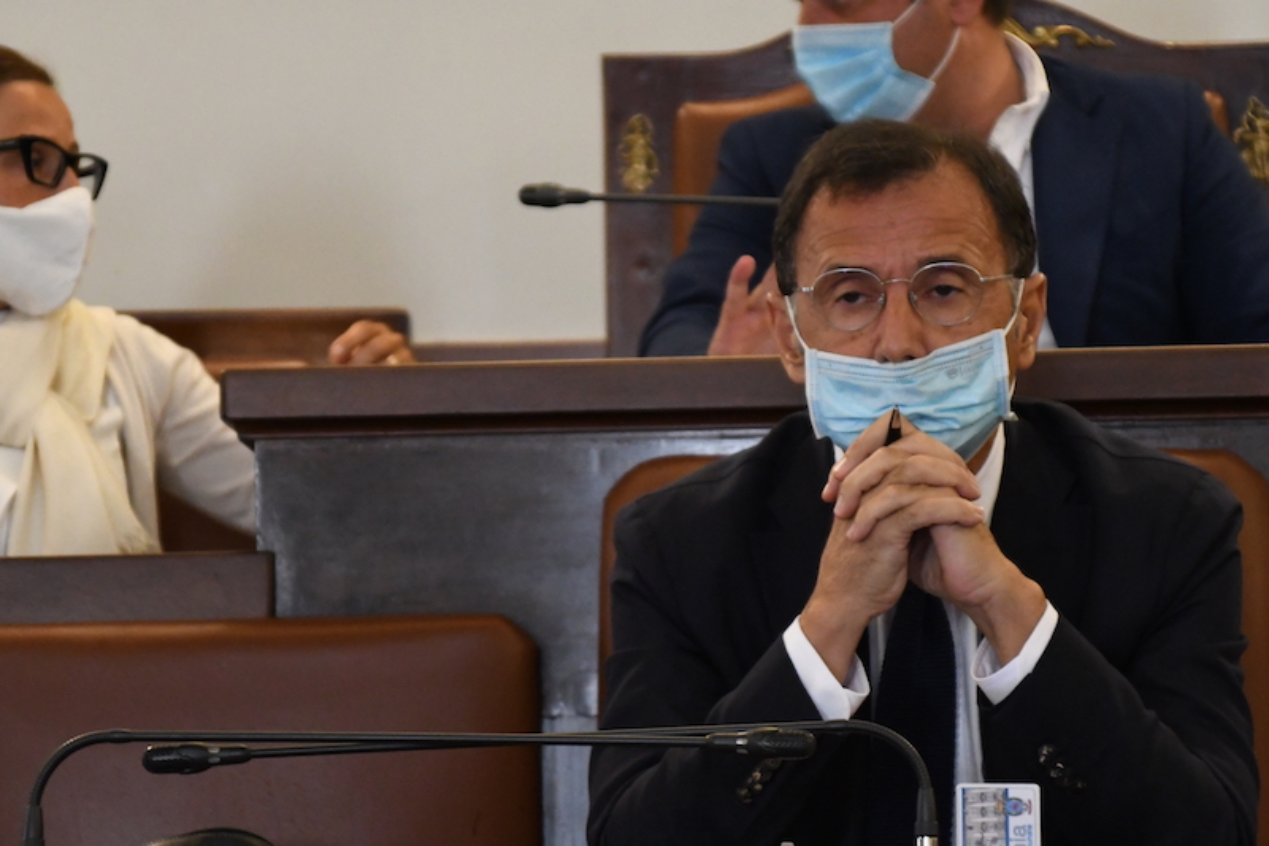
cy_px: 423
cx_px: 634
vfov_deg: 7.5
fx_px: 6484
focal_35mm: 184
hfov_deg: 11.2
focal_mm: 92
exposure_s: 1/80
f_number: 5.6
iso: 5000
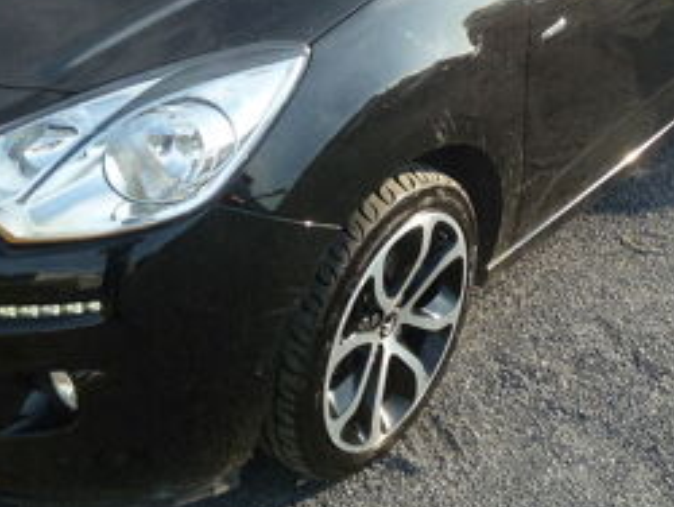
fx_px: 935
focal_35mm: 48
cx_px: 272
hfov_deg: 39.5
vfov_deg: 29.4
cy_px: 81
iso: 80
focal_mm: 4.1
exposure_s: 1/160
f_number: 4
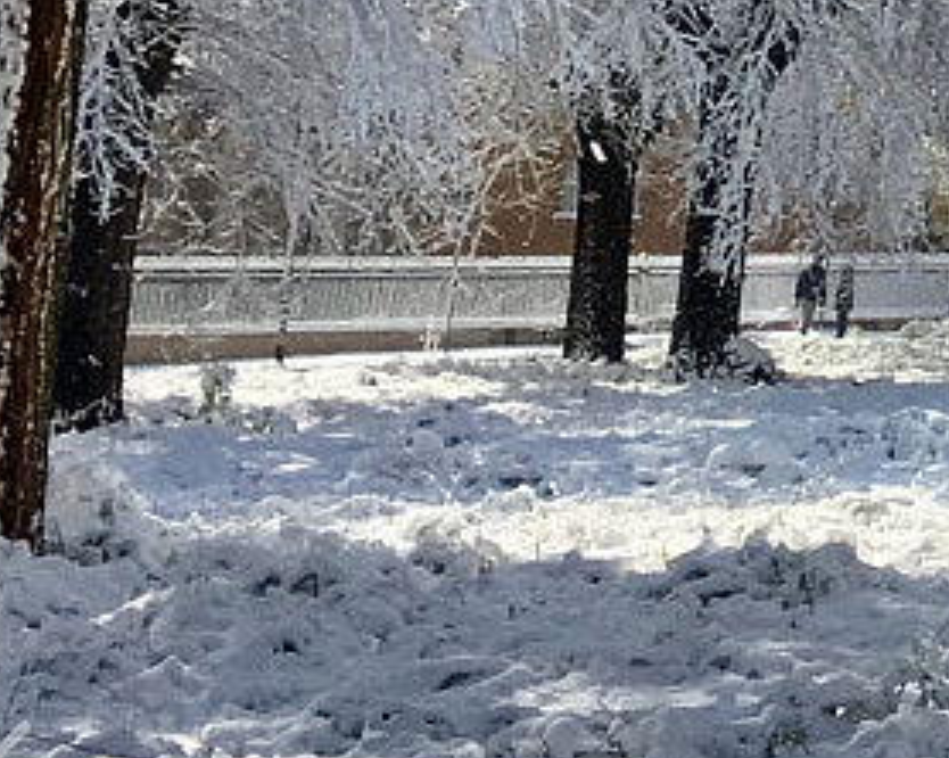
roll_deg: -1.8
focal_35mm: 163
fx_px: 4575
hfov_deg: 10.8
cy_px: -802
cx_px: 1915
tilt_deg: +13.5
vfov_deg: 8.9
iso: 25
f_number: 2.2
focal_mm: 4.15
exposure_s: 1/1748
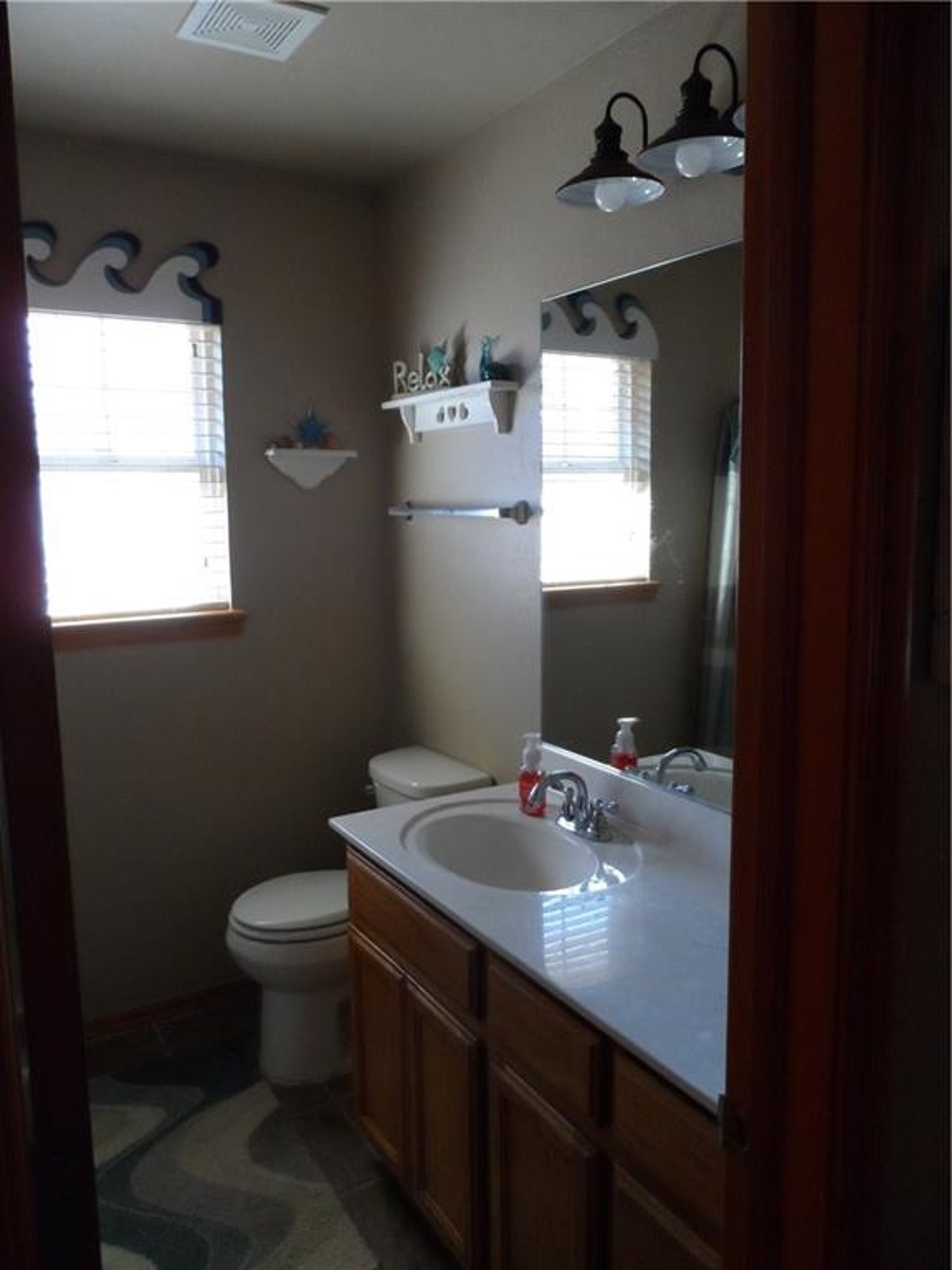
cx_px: 476
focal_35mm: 24
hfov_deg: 56.8
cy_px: 635
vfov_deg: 71.6
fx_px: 880
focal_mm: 4
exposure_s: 1/30
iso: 320
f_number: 3.2
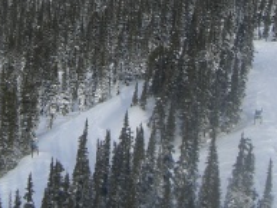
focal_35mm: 126
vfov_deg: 11.4
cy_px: -79
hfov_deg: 15.6
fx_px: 1009
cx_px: 119
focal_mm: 6.2
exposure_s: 1/400
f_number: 4.3
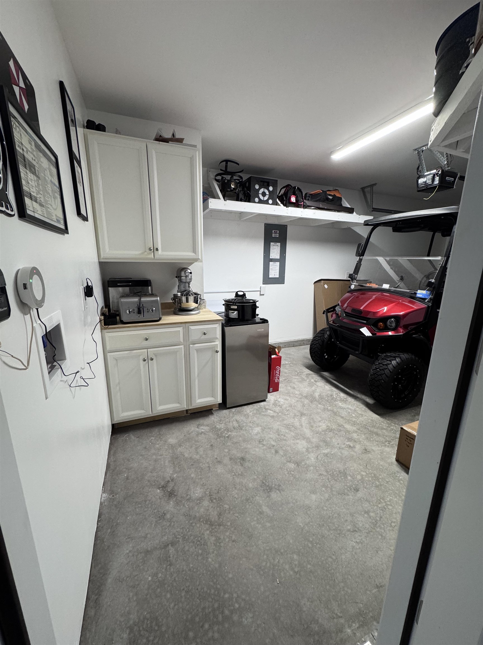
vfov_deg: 102.1
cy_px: 322
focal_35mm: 14
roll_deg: +0.1
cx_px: 242
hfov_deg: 85.7
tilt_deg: -12.8
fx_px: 260
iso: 200
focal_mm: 2.22
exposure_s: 1/60
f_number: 2.2
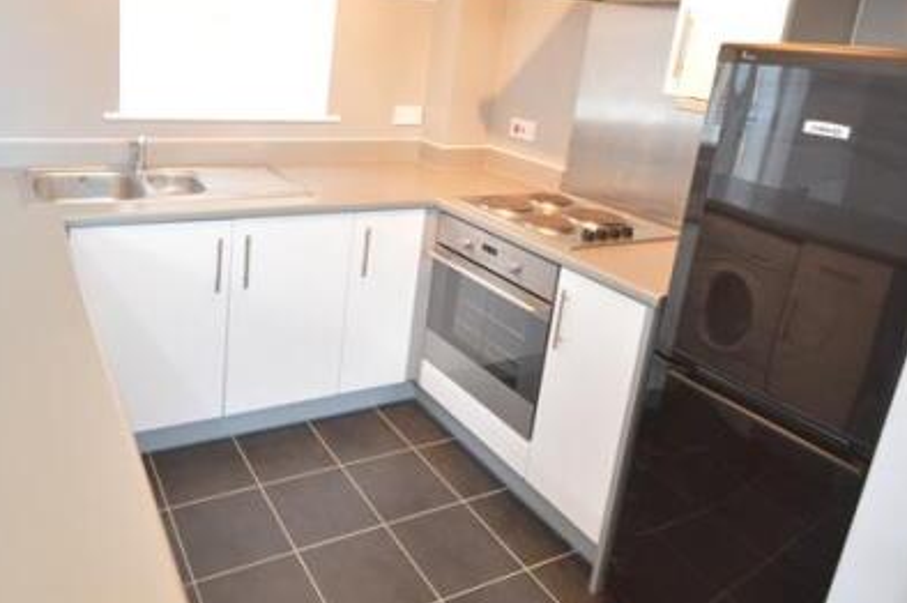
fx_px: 629
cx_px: 322
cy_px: 184
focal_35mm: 25
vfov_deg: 50.0
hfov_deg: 70.0
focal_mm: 10
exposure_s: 1/15
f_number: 3.5
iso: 800
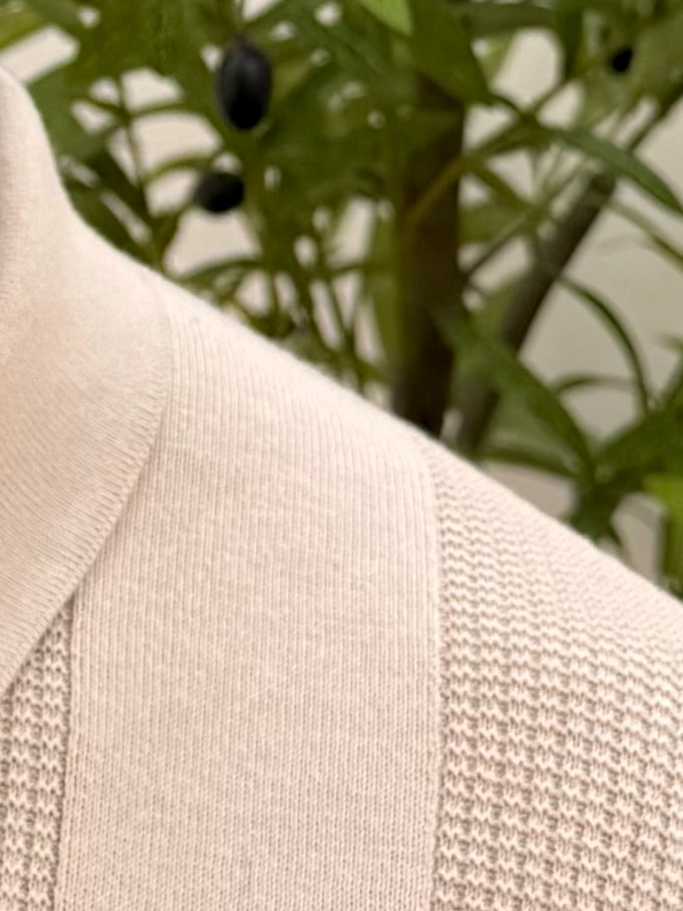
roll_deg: +0.5
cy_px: -239
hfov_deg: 9.6
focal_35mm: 150
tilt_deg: -1.7
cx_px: -293
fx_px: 3948
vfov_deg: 12.8
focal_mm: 6.76
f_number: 1.78
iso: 50
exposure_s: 1/106
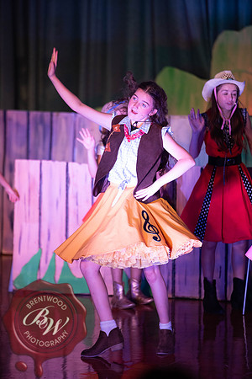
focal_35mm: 200
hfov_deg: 6.9
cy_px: 190
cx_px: 126
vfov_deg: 10.3
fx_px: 2100
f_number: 2.8
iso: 1250
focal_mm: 200
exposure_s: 1/200
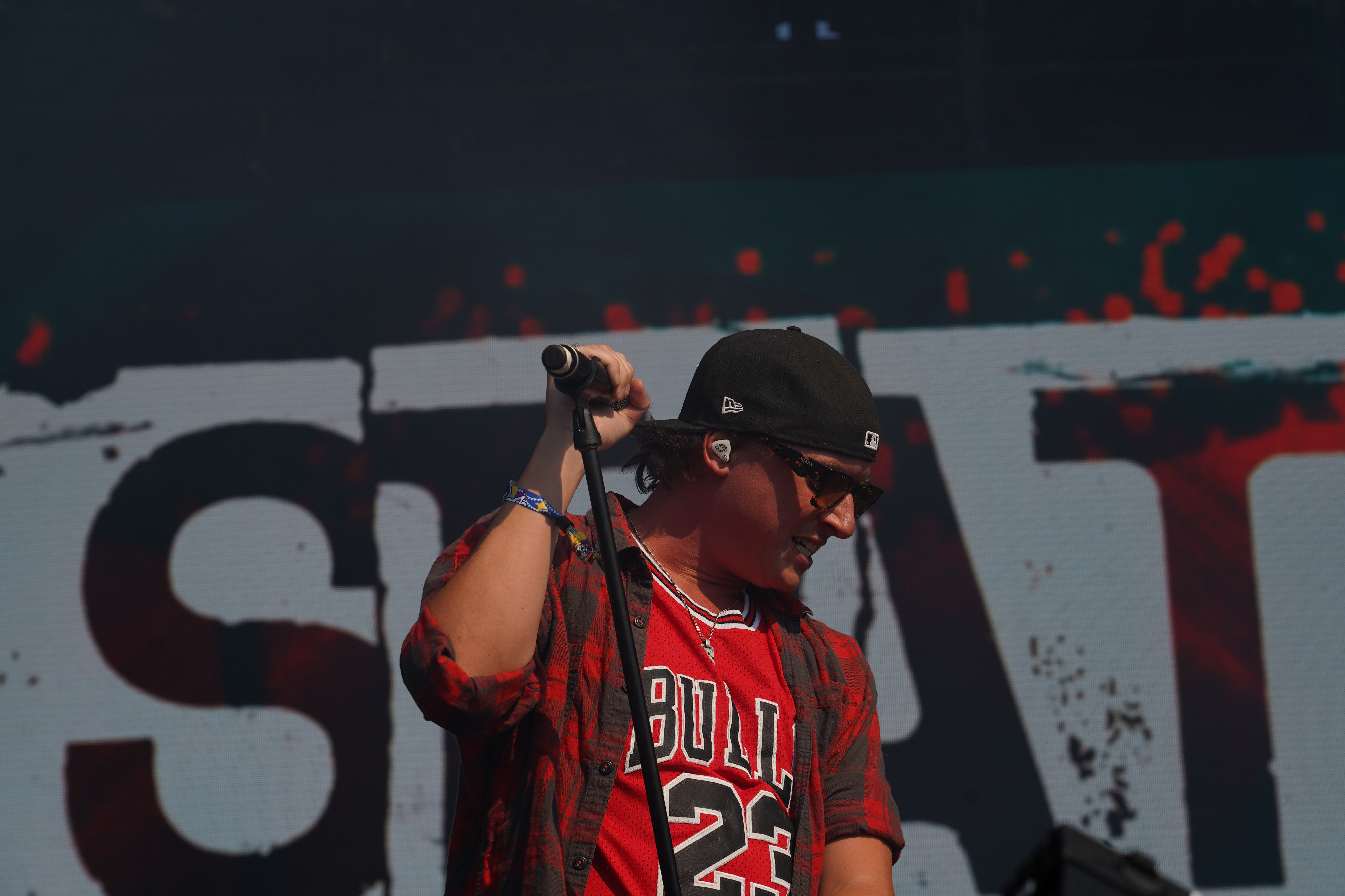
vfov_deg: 13.0
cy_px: 448
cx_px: 672
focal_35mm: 105
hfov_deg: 19.5
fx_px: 3923
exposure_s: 1/640
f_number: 8
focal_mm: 105
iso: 100
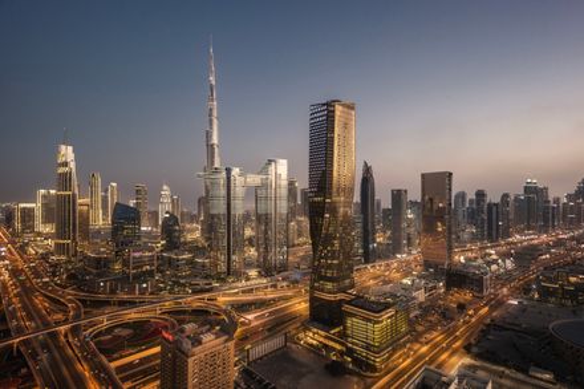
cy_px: 194
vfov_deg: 67.3
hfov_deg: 90.0
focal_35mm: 18
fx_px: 292
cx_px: 292
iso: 800
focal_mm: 18
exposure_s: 1/20
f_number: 2.8
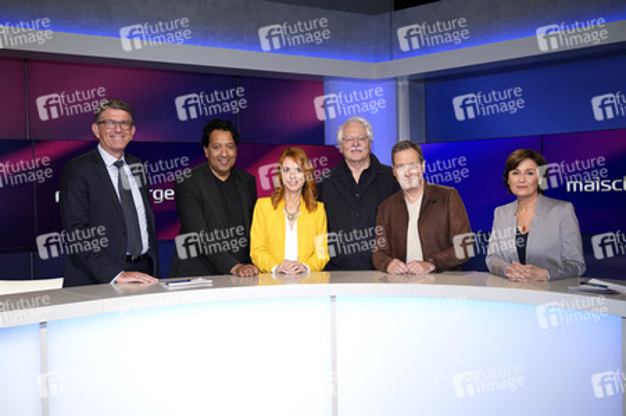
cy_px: 208
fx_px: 643
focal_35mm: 37
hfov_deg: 51.9
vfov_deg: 35.9
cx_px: 313
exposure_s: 1/160
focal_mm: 37
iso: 1600
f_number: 5
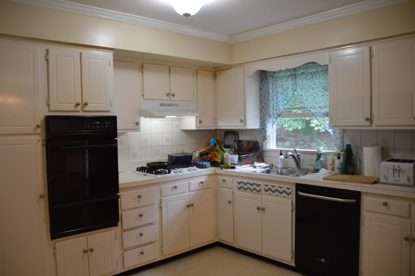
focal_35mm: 27
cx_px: 208
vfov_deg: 47.9
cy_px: 138
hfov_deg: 67.4
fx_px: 311
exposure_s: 1/60
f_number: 4
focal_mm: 18
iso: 400
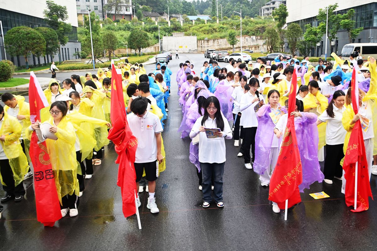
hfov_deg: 73.7
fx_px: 251
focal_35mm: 24
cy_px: 126
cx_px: 188
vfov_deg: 53.1
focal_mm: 24
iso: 100
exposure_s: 1/80
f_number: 2.8
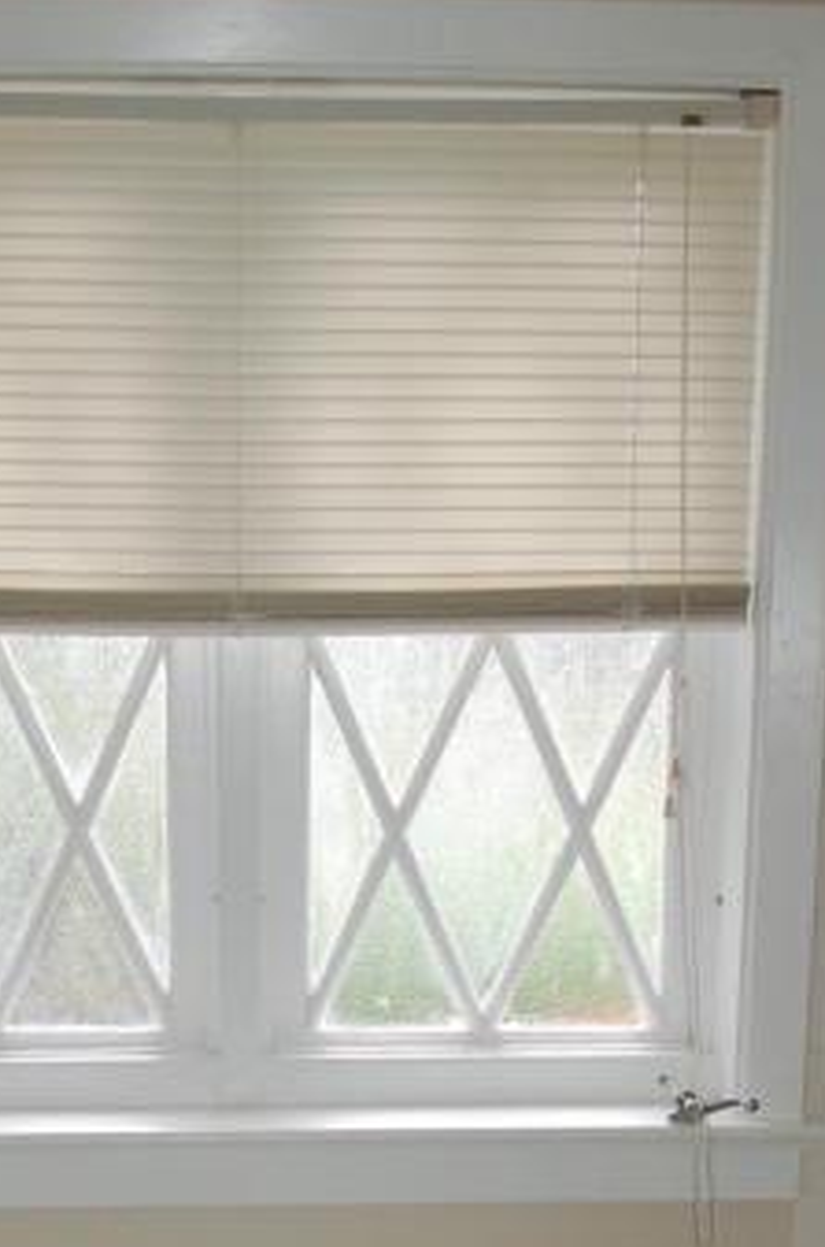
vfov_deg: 32.6
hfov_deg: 23.2
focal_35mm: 58
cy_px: 1143
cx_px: 320
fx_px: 2009
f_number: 8
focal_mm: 17
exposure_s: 1/125
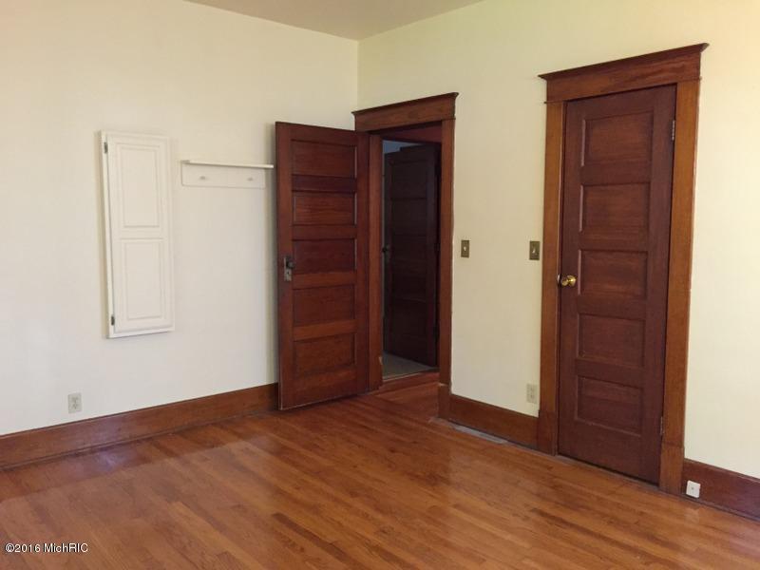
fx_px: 637
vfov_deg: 48.2
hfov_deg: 61.7
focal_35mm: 29
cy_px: 285
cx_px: 380
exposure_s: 1/15
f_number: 2.2
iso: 400
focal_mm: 4.15
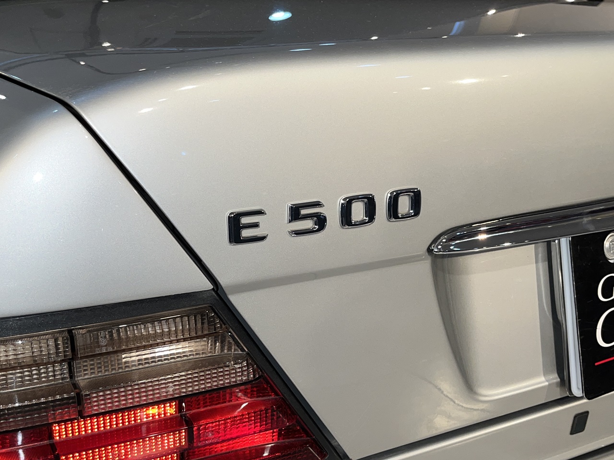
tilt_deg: -18.2
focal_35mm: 26
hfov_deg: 67.3
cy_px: 230
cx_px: 307
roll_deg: +0.5
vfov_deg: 53.1
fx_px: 461
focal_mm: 5.1
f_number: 1.6
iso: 32
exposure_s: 1/141
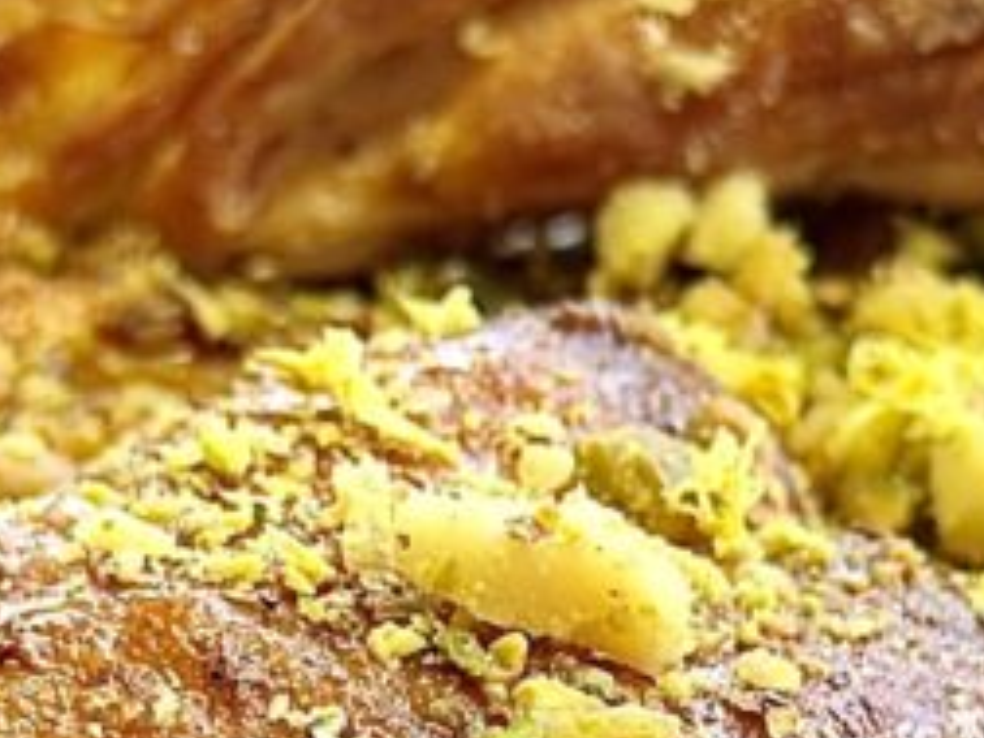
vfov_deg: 7.5
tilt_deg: -37.7
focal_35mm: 195
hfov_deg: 10.1
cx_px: 660
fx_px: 5543
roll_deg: +4.1
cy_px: 925
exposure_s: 1/121
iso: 64
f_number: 1.78
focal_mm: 6.76
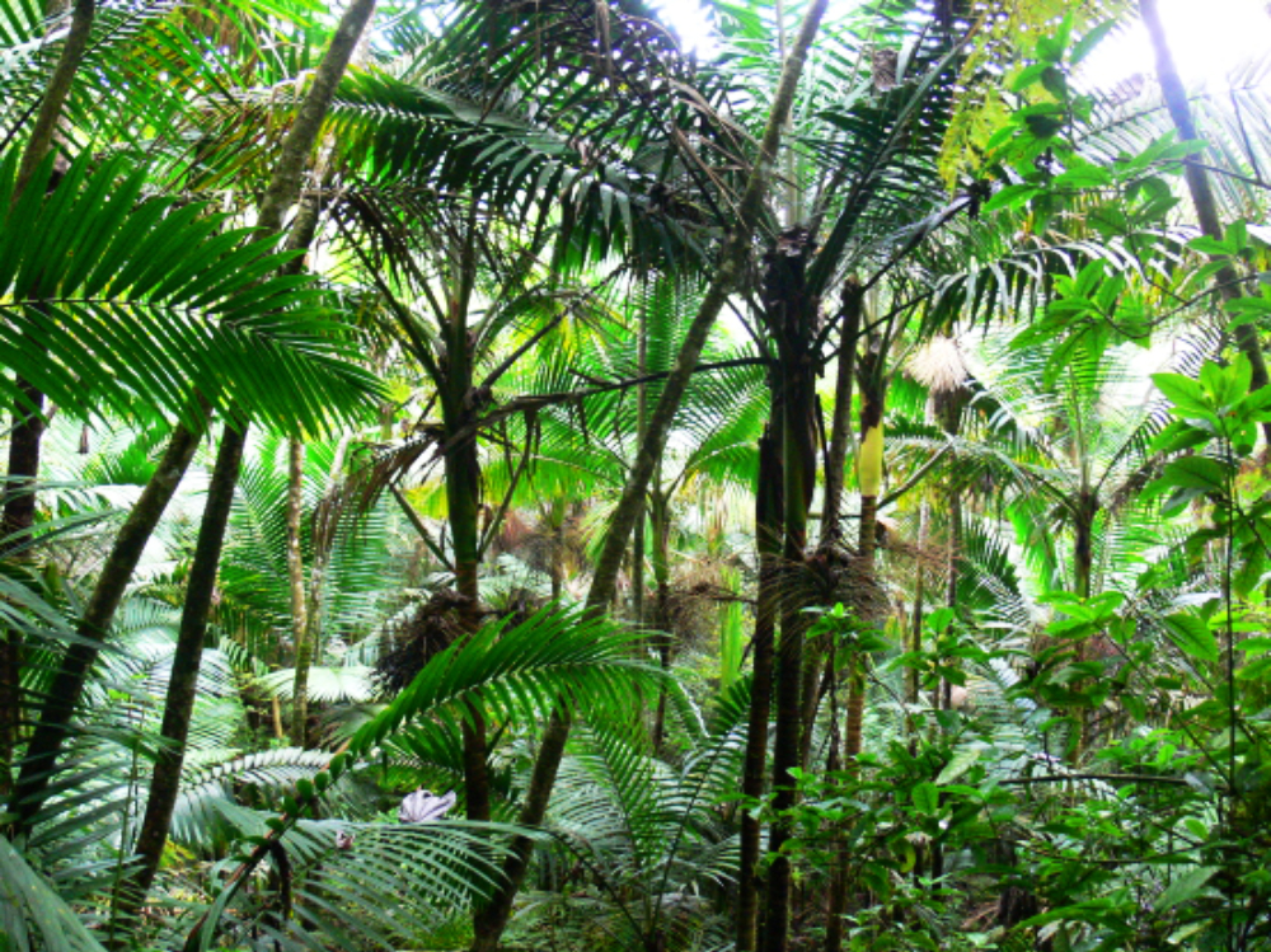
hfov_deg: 52.6
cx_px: 636
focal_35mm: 35
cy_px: 476
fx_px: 1284
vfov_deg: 40.7
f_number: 2.8
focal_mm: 7.4
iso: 200
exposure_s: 1/13
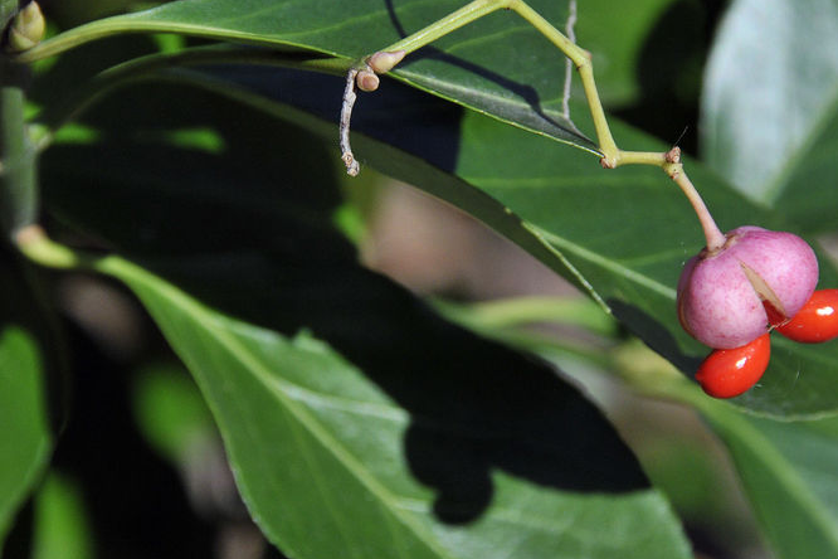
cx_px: 476
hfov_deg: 5.1
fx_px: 9427
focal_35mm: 405
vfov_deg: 3.4
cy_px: 253
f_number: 9
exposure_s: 1/640
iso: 640
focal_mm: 200
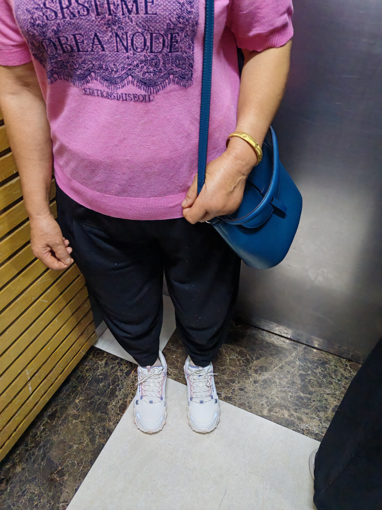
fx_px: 397
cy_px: 255
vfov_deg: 65.3
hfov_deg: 51.4
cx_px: 191
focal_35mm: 27
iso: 1600
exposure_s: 1/33
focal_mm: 5.52
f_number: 1.95
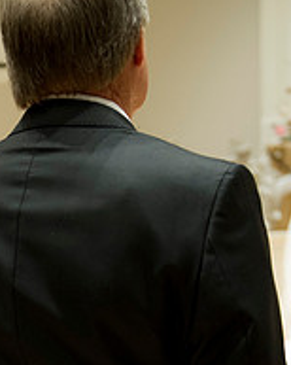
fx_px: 1218
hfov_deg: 13.3
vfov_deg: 16.7
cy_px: 342
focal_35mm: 113
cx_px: -53
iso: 1600
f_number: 2.8
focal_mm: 40
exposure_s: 1/100
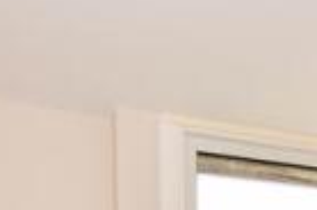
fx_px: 624
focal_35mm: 71
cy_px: 407
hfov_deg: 28.0
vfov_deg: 15.6
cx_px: 246
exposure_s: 1/200
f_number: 8
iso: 200
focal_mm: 10
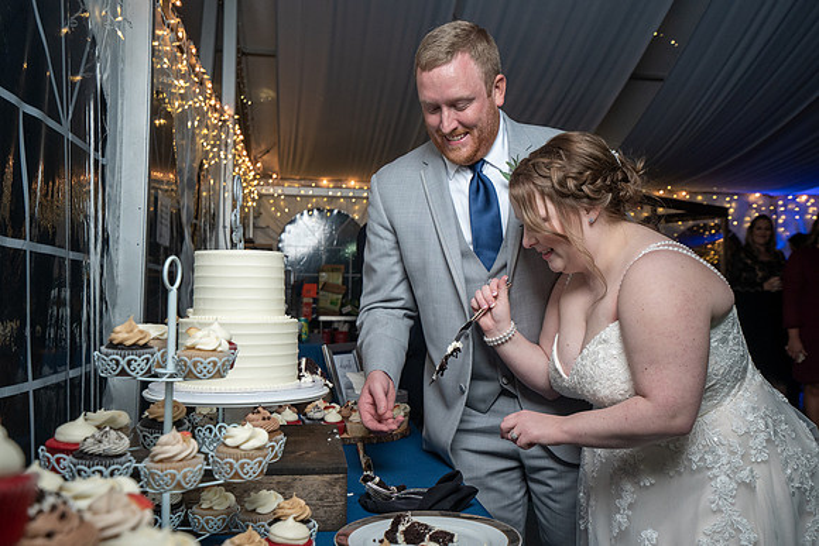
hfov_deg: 52.4
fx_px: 832
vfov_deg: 36.4
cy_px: 285
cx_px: 428
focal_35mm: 37
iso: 2000
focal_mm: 35
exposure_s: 1/250
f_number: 5.6
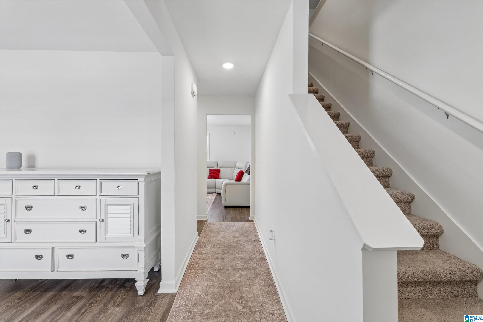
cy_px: 161
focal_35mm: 16
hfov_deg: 96.7
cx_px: 242
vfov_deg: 73.7
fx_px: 215
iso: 400
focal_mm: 16
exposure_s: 1/10
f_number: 13
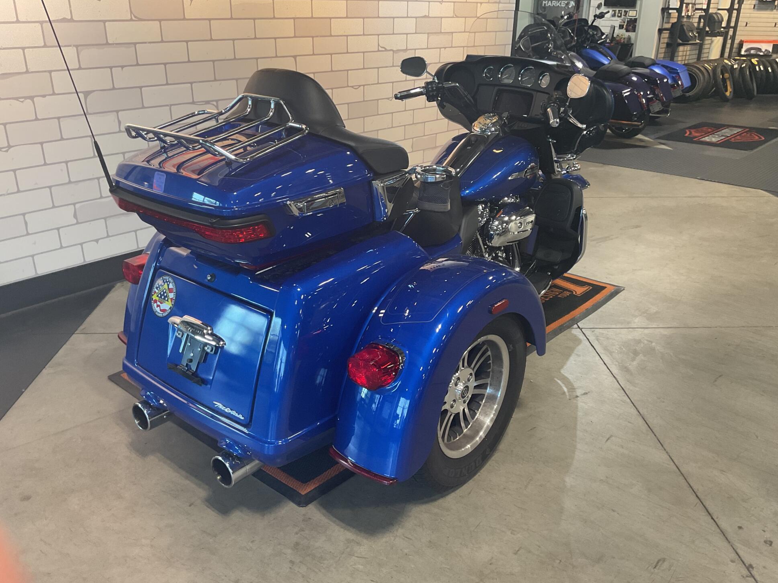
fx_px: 674
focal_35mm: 30
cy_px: 294
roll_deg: +0.5
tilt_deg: -24.5
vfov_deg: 46.8
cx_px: 389
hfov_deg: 60.0
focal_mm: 3
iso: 100
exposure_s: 1/60
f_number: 1.8
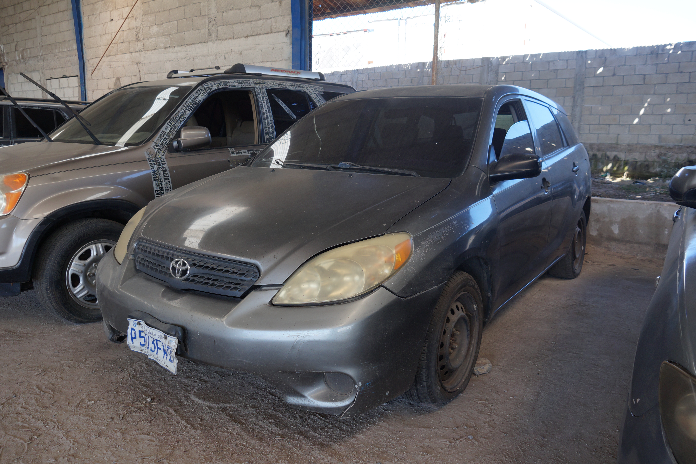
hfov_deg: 67.4
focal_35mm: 27
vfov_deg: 47.9
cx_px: 348
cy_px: 232
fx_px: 522
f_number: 5
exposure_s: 1/60
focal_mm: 18
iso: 100
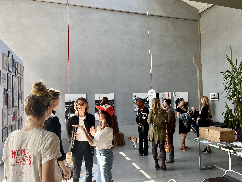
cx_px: 121
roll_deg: +1.6
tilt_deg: +3.4
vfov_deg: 53.1
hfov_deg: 67.3
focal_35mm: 26
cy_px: 91
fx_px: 182
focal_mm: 5.1
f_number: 1.6
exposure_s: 1/122
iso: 50
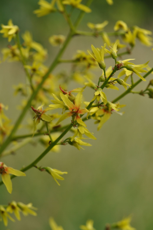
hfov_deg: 8.7
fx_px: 1007
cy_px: 115
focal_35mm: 158
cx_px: 76
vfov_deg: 13.1
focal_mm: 105
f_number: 8
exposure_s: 1/160
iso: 200
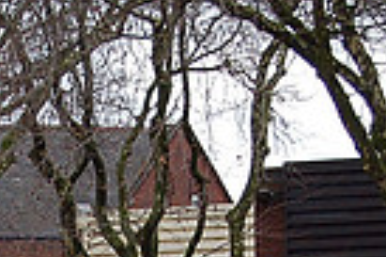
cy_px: 434
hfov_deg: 8.1
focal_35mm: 254
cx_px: 8
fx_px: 2720
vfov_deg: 5.3
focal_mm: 40
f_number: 5
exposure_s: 1/500
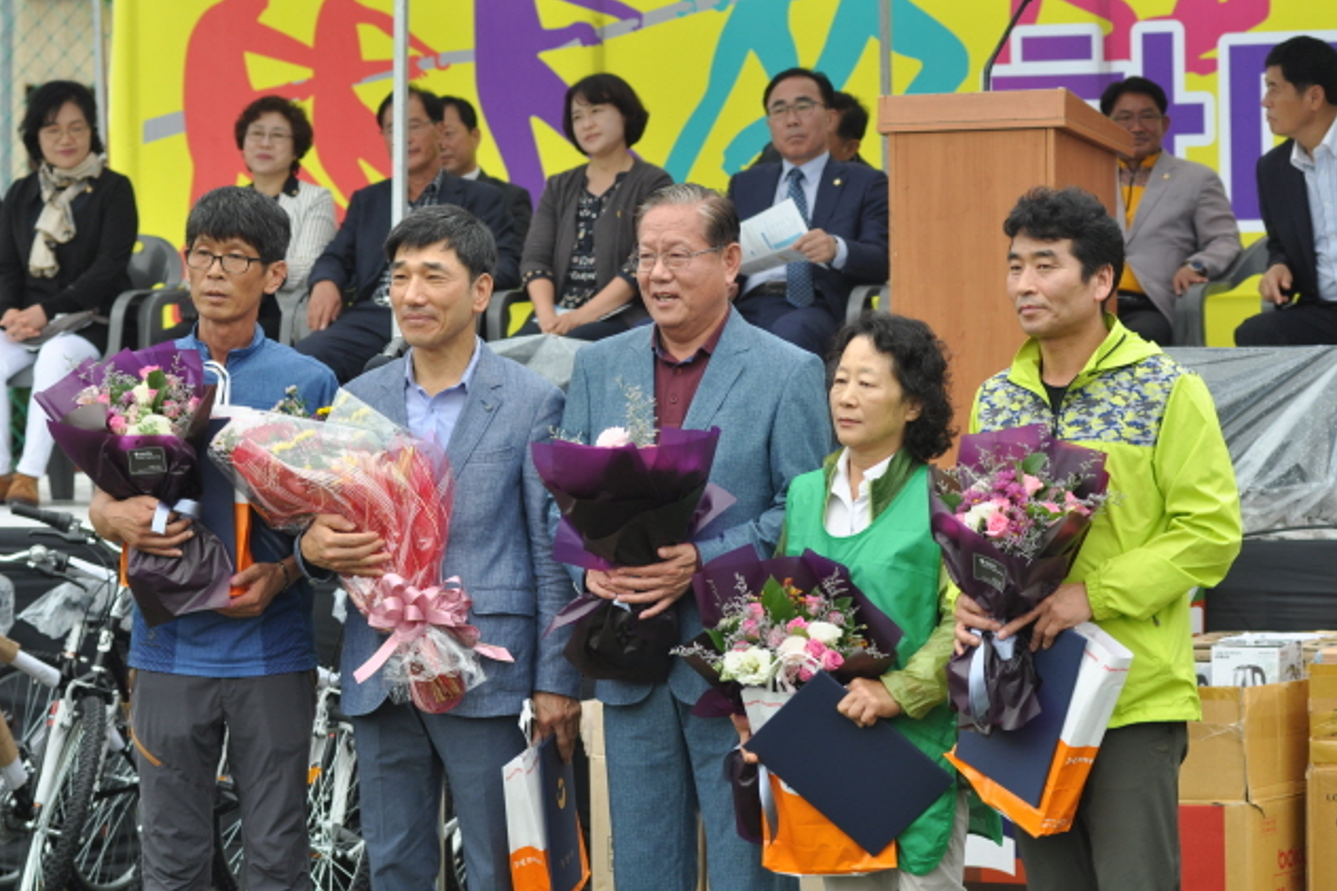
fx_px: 6534
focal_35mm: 176
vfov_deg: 7.8
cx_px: 668
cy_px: 448
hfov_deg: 11.7
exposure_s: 1/250
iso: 200
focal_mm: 116
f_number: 5
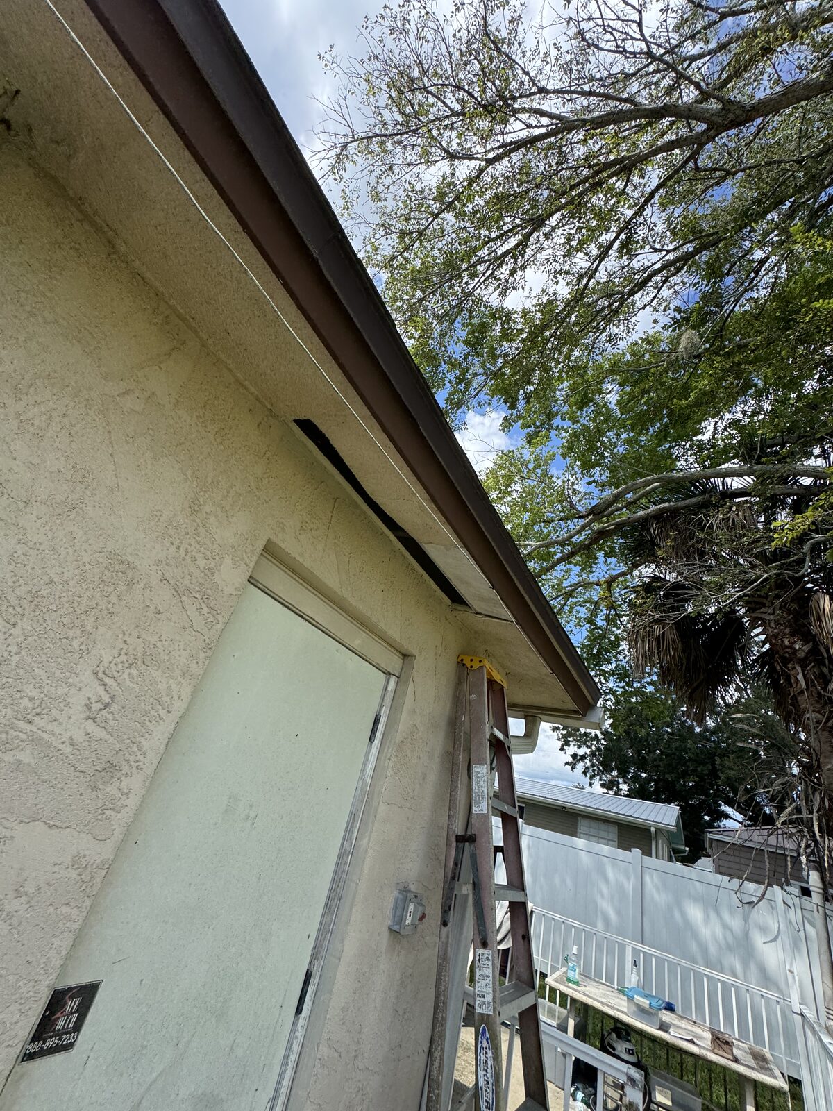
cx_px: 416
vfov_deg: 102.1
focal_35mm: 14
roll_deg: -13.7
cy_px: 556
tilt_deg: +23.5
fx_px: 449
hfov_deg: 85.7
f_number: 2.2
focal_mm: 2.22
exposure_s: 1/657
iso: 40
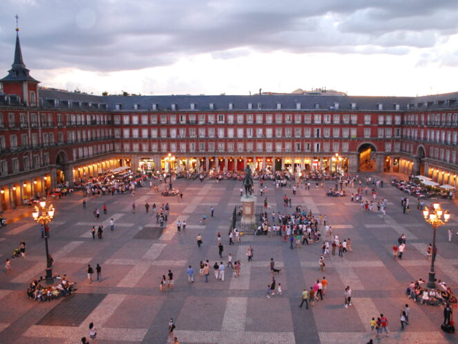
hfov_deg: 59.8
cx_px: 254
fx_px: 397
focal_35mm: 30
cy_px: 168
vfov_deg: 46.8
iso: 1600
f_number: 3.5
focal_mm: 18
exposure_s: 1/60
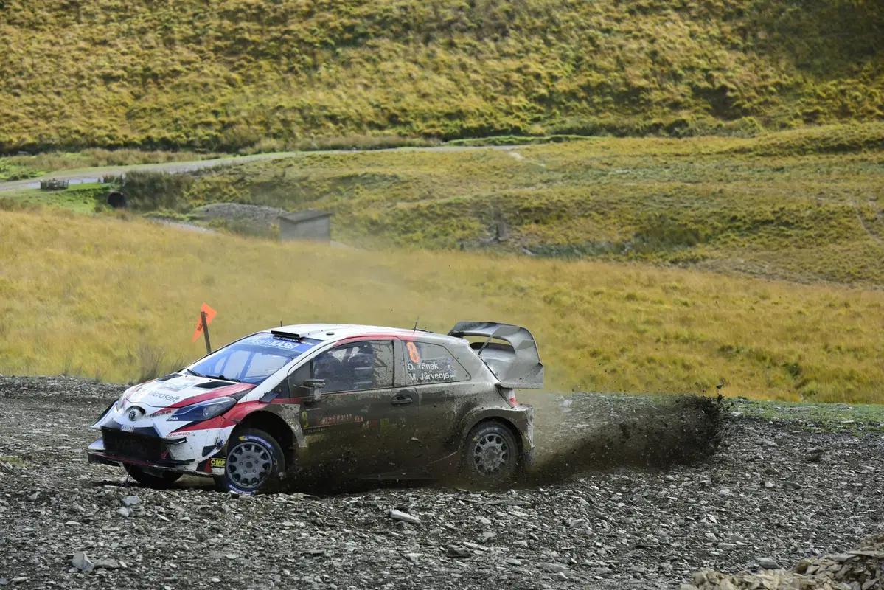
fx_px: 4298
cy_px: 295
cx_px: 442
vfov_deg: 7.9
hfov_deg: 11.7
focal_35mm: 175
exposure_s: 1/800
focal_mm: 175
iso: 1000
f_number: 8
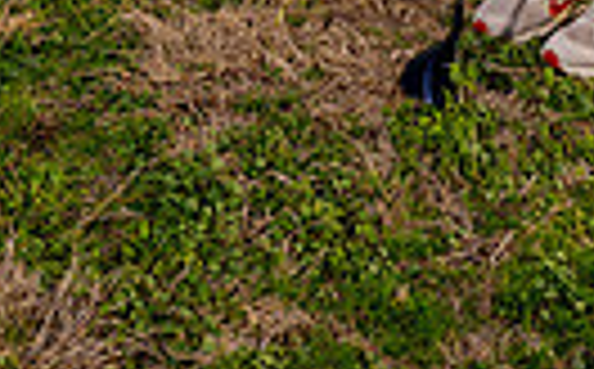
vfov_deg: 8.7
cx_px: 531
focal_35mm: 136
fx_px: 2198
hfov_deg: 15.2
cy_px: -544
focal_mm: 39
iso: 100
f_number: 4
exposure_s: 1/1000
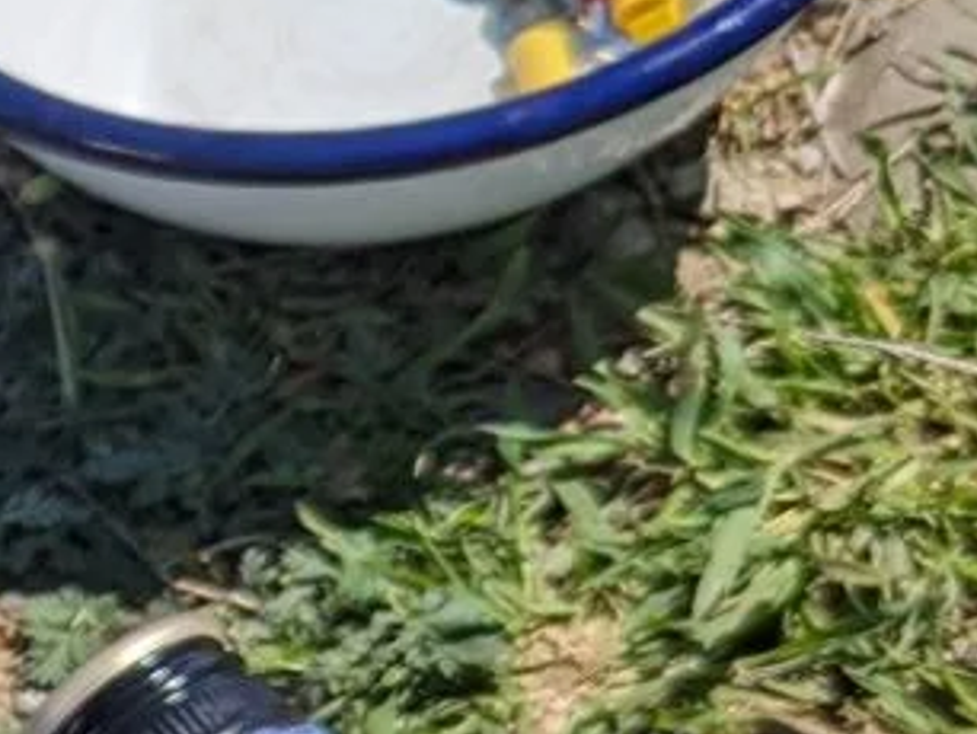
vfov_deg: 9.3
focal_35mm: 157
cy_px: 999
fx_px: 4435
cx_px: -1191
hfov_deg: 11.0
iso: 50
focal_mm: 6.81
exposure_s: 1/5000
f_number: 1.85
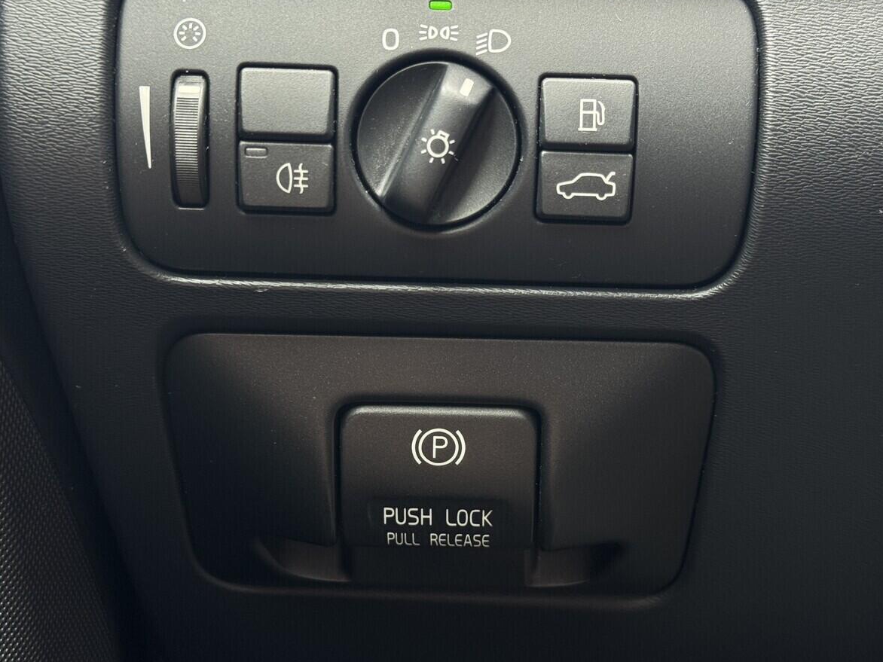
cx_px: 469
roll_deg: -3.3
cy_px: 316
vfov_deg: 24.8
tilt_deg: -7.3
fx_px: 1505
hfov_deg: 32.7
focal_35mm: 59
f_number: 1.78
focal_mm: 6.76
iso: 125
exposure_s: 1/60
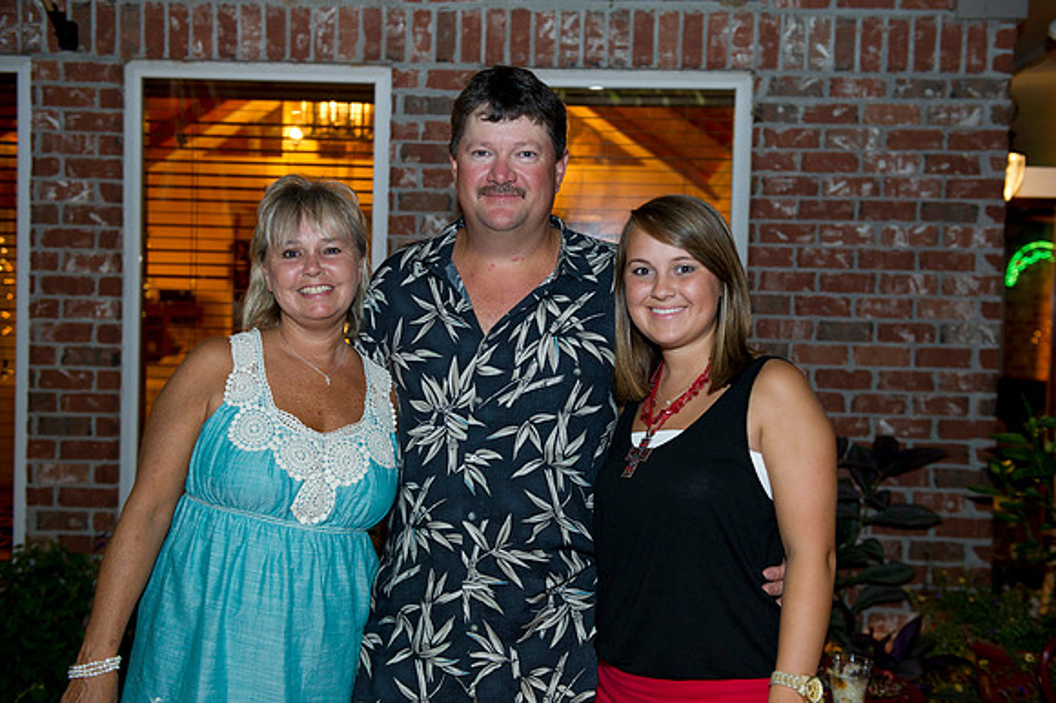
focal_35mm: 45
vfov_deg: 29.8
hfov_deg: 43.6
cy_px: 352
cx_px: 528
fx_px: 1319
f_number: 3.2
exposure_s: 1/60
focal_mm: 45
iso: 2000
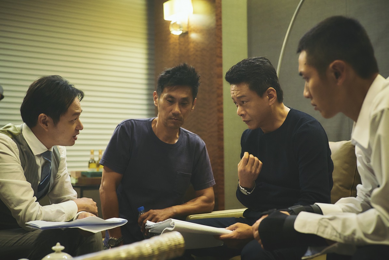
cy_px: 130
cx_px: 194
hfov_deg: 39.6
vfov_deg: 27.0
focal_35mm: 50
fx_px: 540
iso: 2500
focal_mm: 50
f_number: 2.8
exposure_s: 1/125
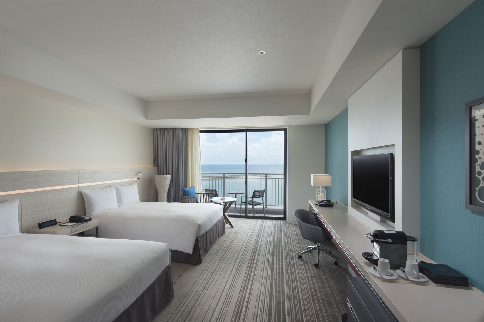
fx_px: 215
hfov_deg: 96.8
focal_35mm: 16
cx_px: 242
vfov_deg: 73.7
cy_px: 161
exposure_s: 1/200
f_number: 10
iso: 200
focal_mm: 16
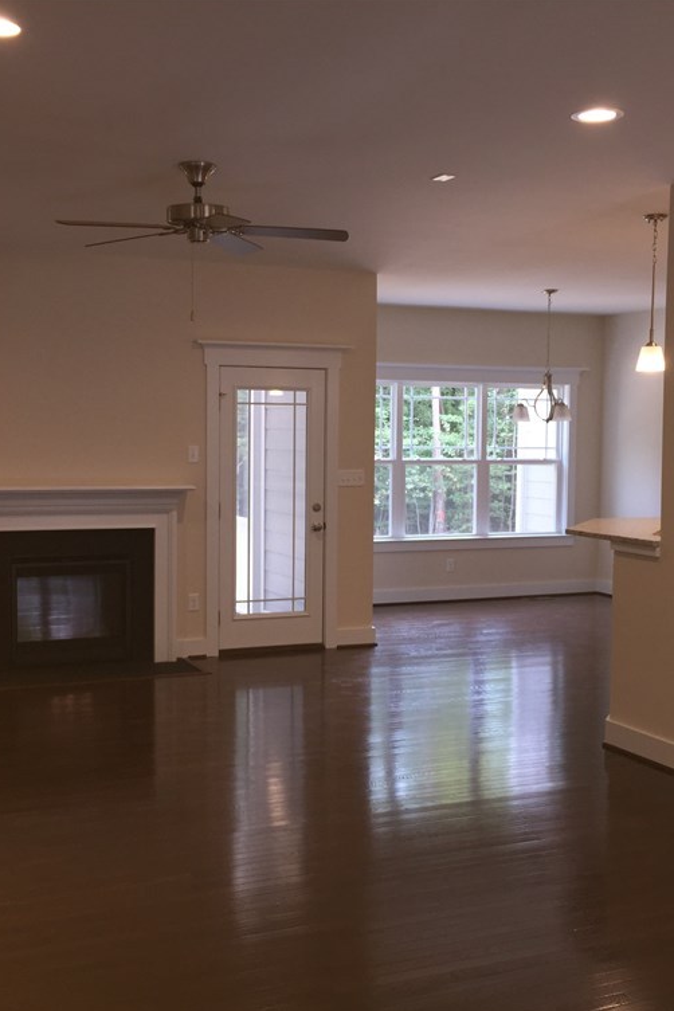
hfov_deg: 32.6
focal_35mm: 41
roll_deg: -0.4
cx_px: 309
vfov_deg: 47.4
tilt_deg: -5.1
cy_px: 510
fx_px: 1151
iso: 32
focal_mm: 4.15
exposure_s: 1/45
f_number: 2.2
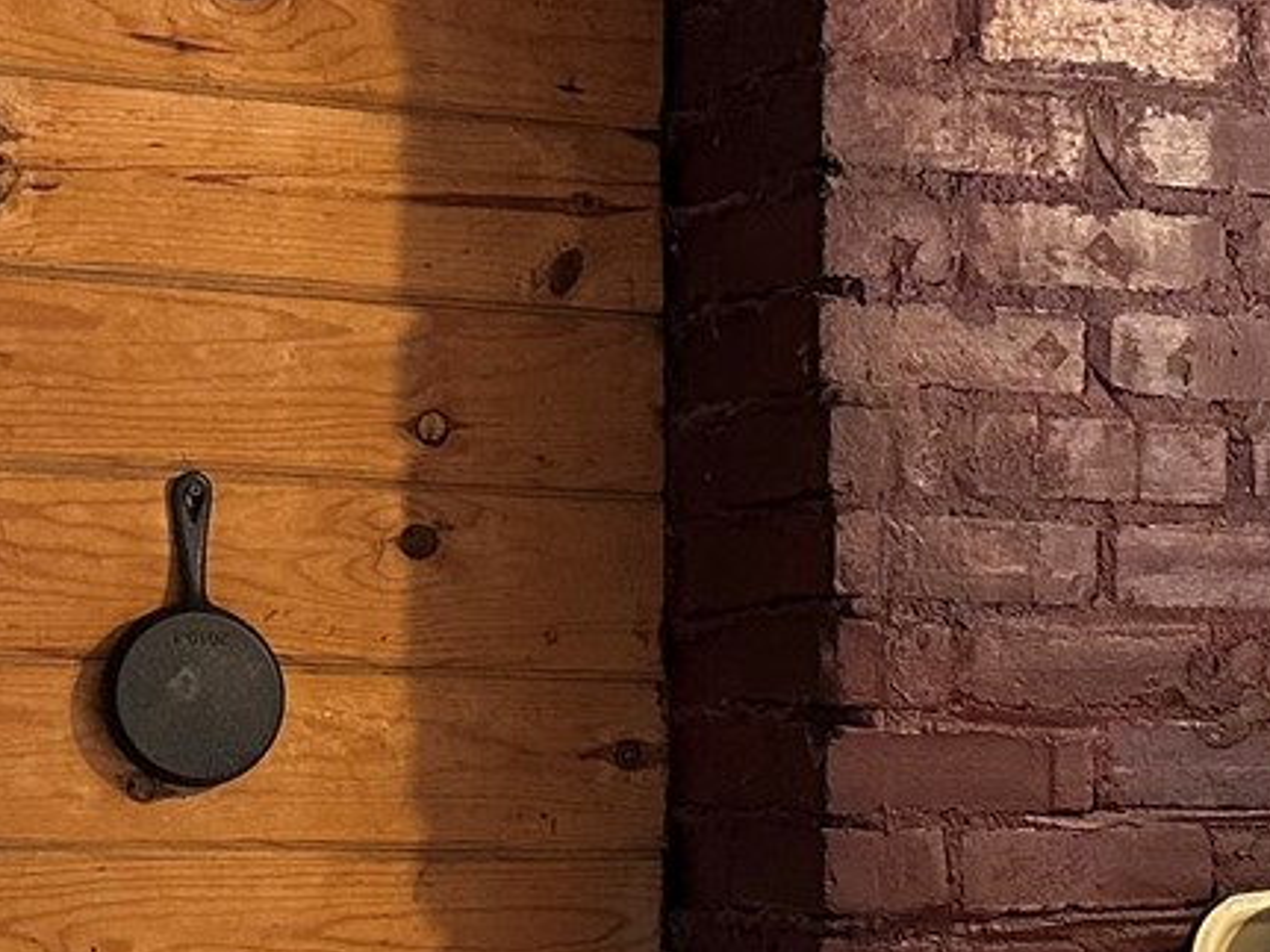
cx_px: 1170
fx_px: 4181
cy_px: 1102
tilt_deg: -4.7
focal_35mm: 114
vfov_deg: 12.7
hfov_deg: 17.0
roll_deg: -1.0
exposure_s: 1/60
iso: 320
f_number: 1.78
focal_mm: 6.86
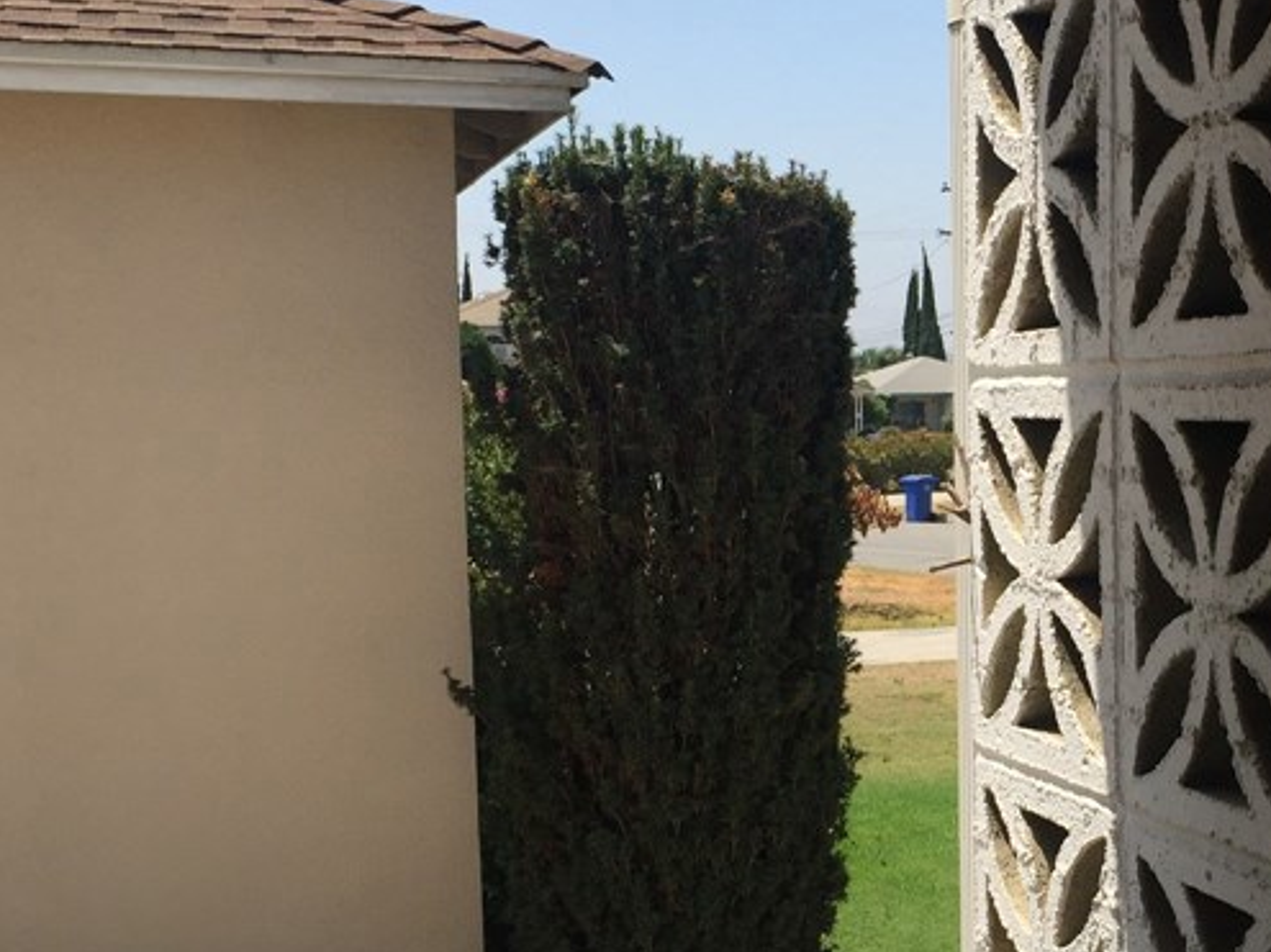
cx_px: 1063
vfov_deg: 24.3
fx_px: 2202
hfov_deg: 31.2
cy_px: 595
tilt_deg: -4.8
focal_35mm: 60
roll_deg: +0.0
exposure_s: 1/2083
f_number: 2.2
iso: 32
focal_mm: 4.15
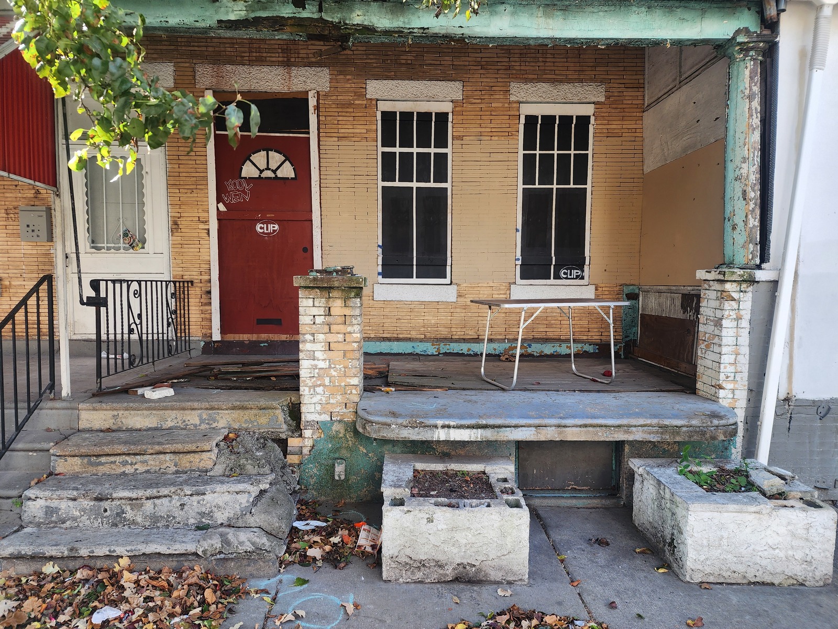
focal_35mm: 23
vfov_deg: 58.9
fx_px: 557
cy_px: 314
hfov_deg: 73.9
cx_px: 419
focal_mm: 6.4
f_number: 1.8
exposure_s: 1/180
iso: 64
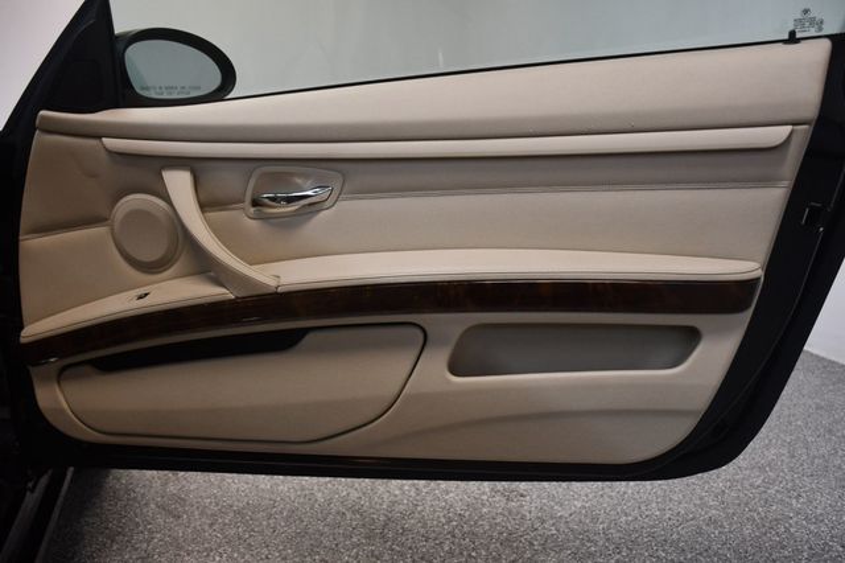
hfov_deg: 57.2
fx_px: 774
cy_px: 282
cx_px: 422
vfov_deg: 39.9
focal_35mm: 33
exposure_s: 1/125
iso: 1100
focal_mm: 22
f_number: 3.5
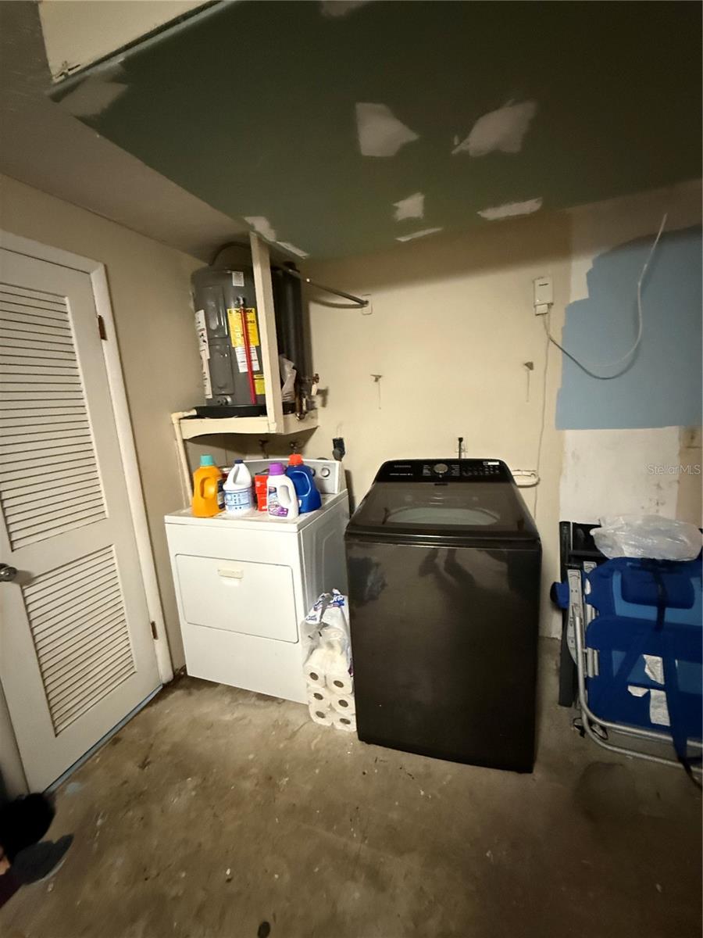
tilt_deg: -10.7
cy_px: 469
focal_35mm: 14
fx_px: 379
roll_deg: +3.6
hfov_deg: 85.7
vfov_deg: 102.1
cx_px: 352
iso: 1250
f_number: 2.2
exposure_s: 1/40
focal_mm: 2.22
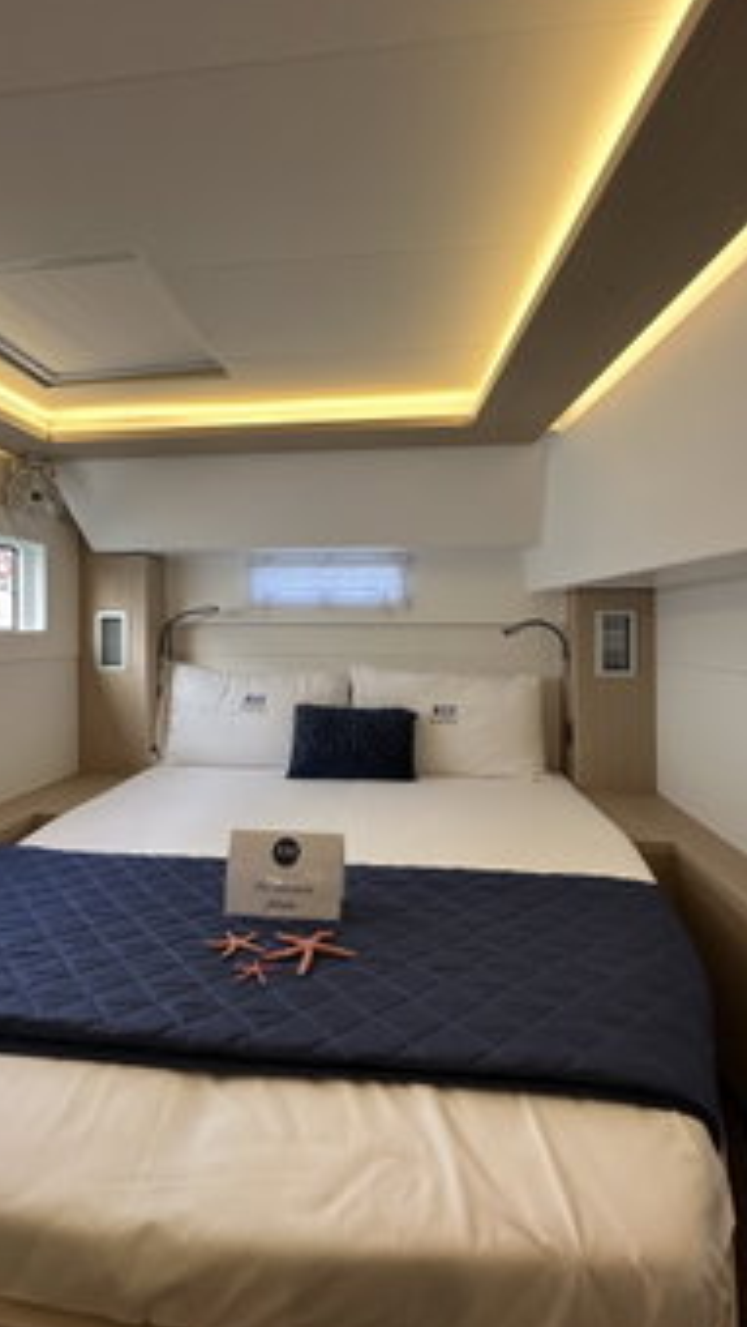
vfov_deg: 92.6
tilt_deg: -0.6
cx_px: 336
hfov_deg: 61.0
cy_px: 630
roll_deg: -0.1
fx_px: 633
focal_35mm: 18
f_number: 2.2
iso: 125
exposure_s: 1/99
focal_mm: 2.22
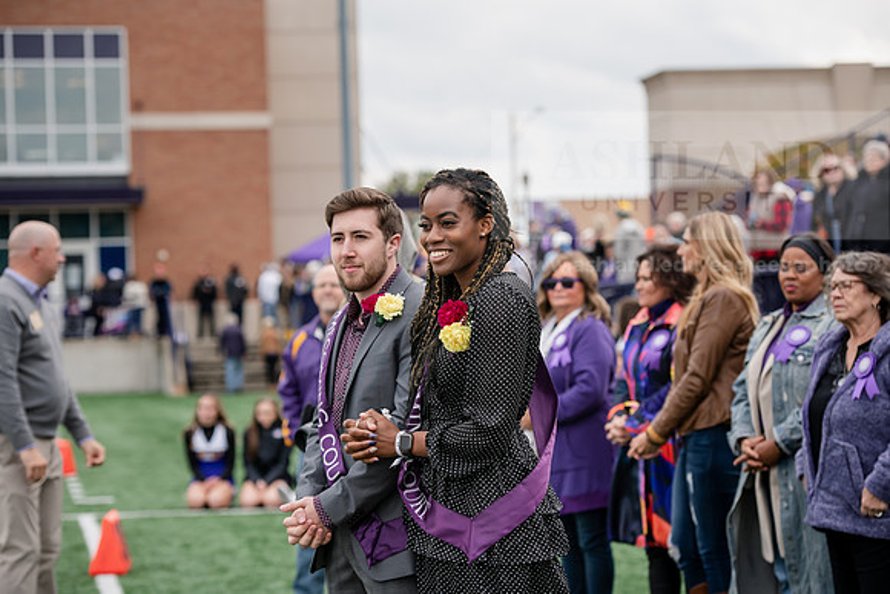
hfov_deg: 19.5
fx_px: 2596
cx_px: 445
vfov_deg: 13.0
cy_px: 297
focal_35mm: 105
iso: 400
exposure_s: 1/1600
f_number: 4
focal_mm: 105
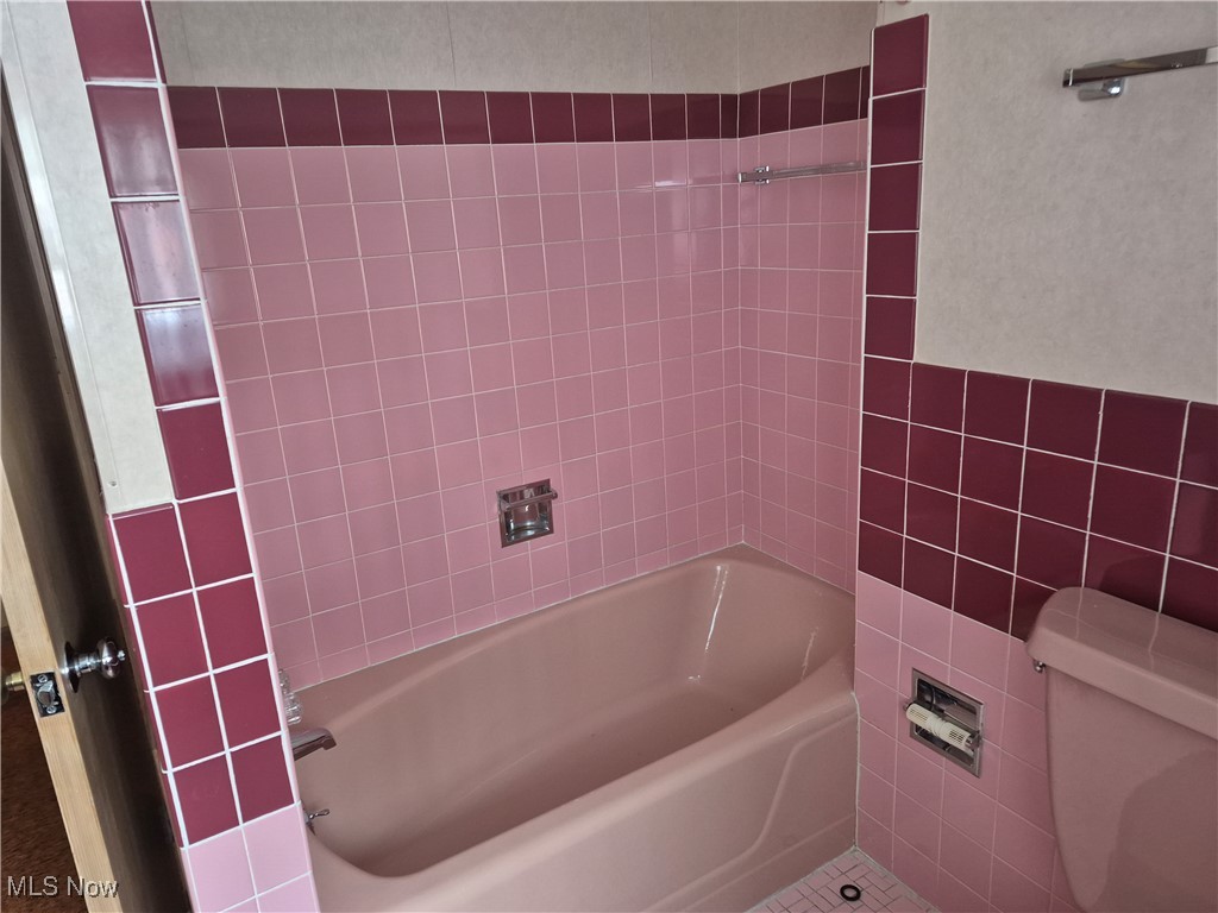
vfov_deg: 58.9
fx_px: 809
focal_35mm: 23
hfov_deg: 73.9
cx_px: 609
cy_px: 456
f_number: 1.8
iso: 800
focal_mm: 5.4
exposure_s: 1/60
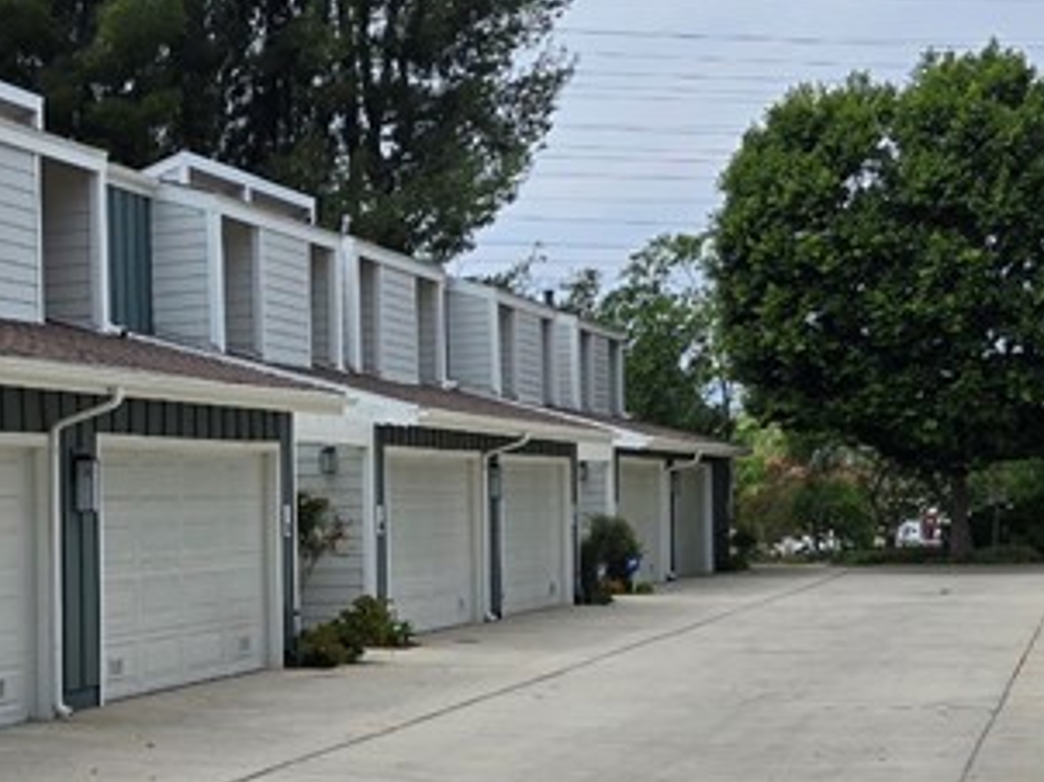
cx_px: -481
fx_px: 2351
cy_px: 623
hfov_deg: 21.4
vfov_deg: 18.7
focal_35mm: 78
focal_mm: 6.3
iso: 12
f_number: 1.7
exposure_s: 1/1000
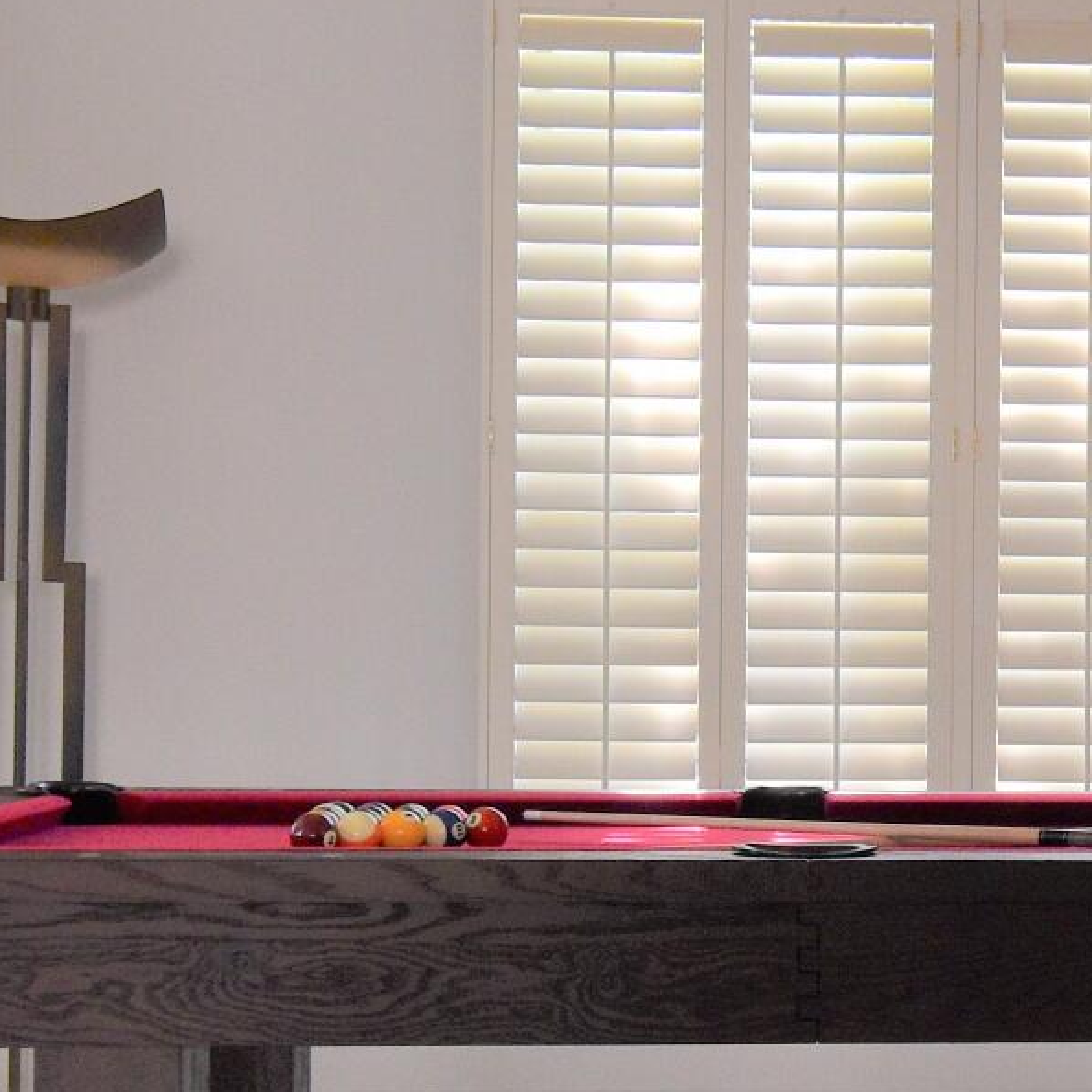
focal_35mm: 74
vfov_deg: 23.3
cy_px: 642
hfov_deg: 23.0
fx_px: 2644
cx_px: 888
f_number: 7.1
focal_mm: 11.5
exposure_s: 1/25
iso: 400
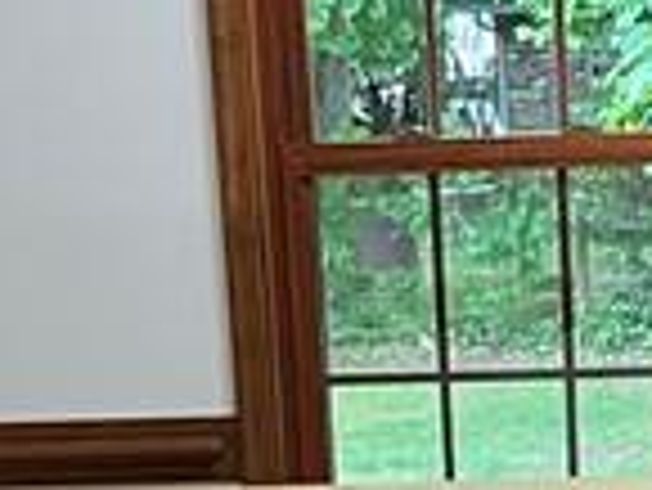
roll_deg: +2.6
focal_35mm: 183
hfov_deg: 10.7
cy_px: 1510
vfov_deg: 7.2
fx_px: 3450
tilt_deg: -22.3
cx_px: 643
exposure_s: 1/60
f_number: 1.6
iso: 160
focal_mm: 5.1
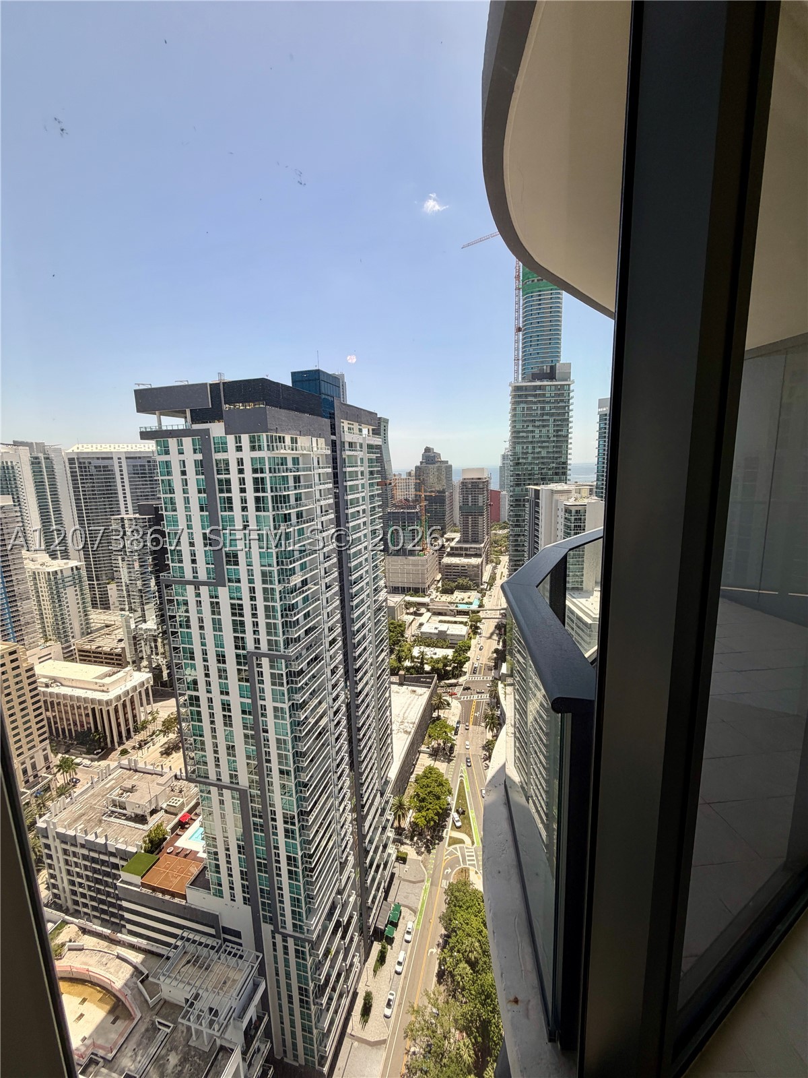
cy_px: 539
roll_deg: +1.4
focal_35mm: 14
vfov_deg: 102.1
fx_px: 436
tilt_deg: -9.6
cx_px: 404
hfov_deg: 85.7
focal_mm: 2.22
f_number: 2.2
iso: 40
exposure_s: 1/502
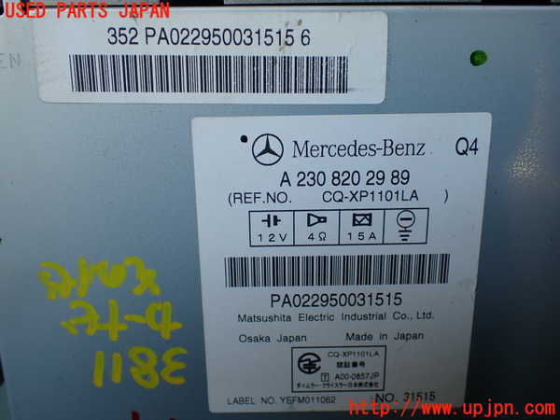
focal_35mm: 30
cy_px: 210
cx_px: 280
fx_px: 485
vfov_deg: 46.8
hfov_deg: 60.0
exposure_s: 1/125
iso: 125
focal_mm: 5.4
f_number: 2.3
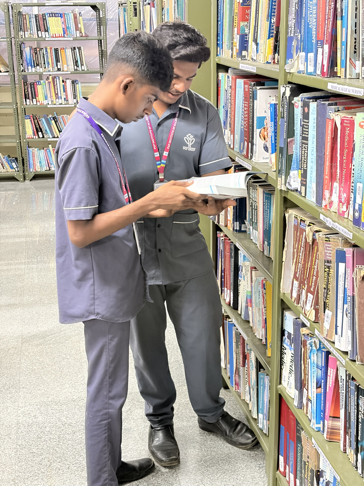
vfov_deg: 36.8
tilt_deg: -17.2
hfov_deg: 28.0
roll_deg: +0.8
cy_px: 243
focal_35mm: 52
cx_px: 182
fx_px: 729
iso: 640
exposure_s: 1/17
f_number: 1.6
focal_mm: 5.96
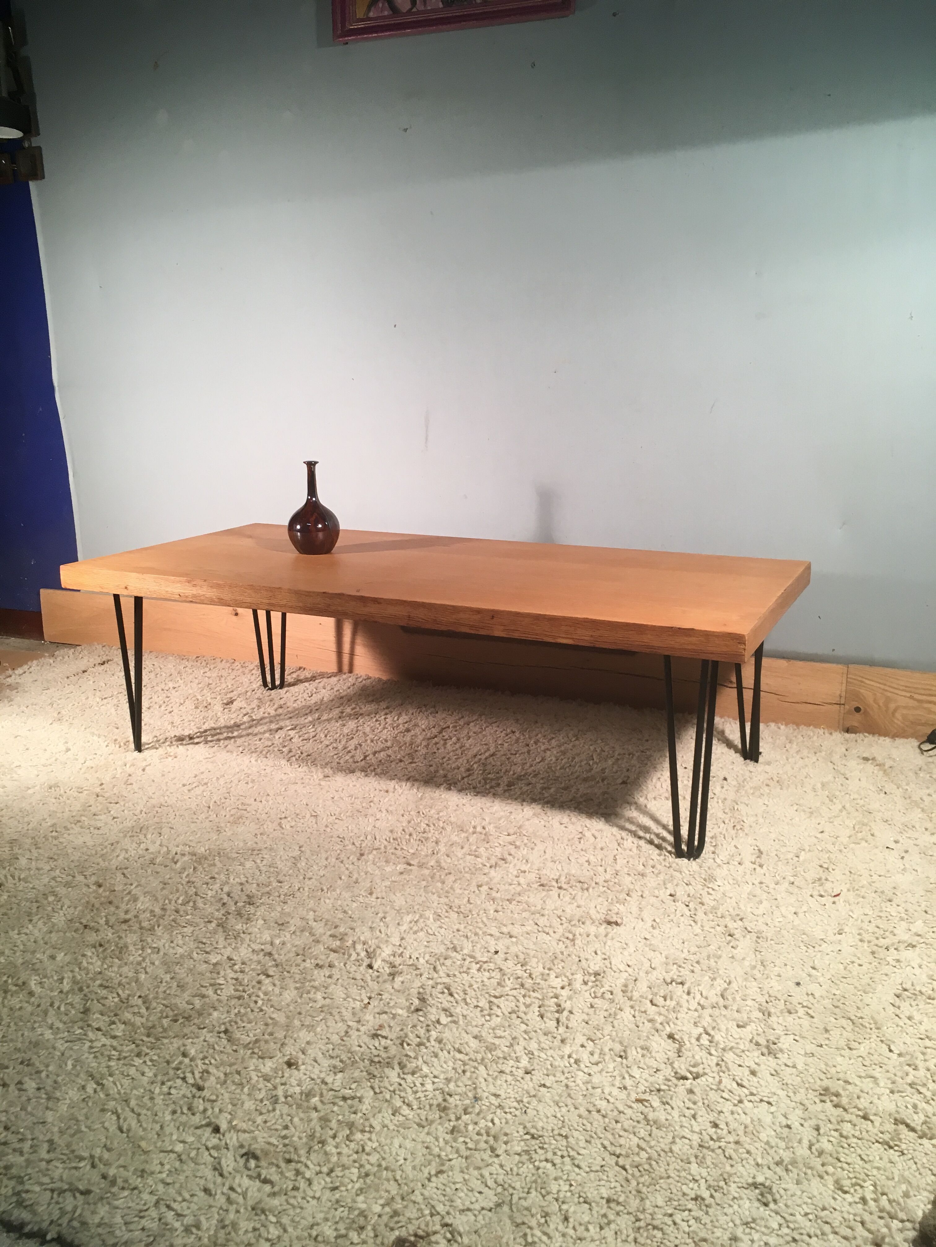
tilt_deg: -14.5
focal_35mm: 29
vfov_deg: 61.7
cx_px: 468
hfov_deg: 48.2
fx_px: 1046
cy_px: 624
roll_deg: +0.8
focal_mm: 4.15
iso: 40
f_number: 2.2
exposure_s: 1/33
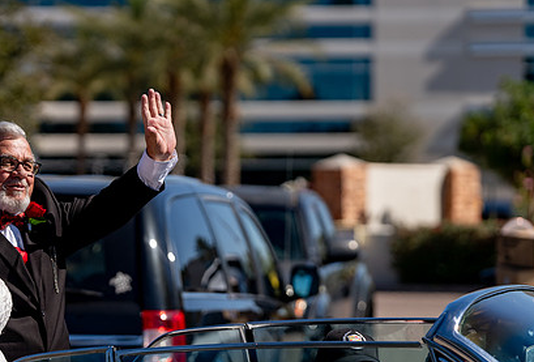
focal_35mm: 206
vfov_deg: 6.7
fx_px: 3070
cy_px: 210
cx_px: 99
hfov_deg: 9.9
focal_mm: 122
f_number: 3.2
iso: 100
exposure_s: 1/2500
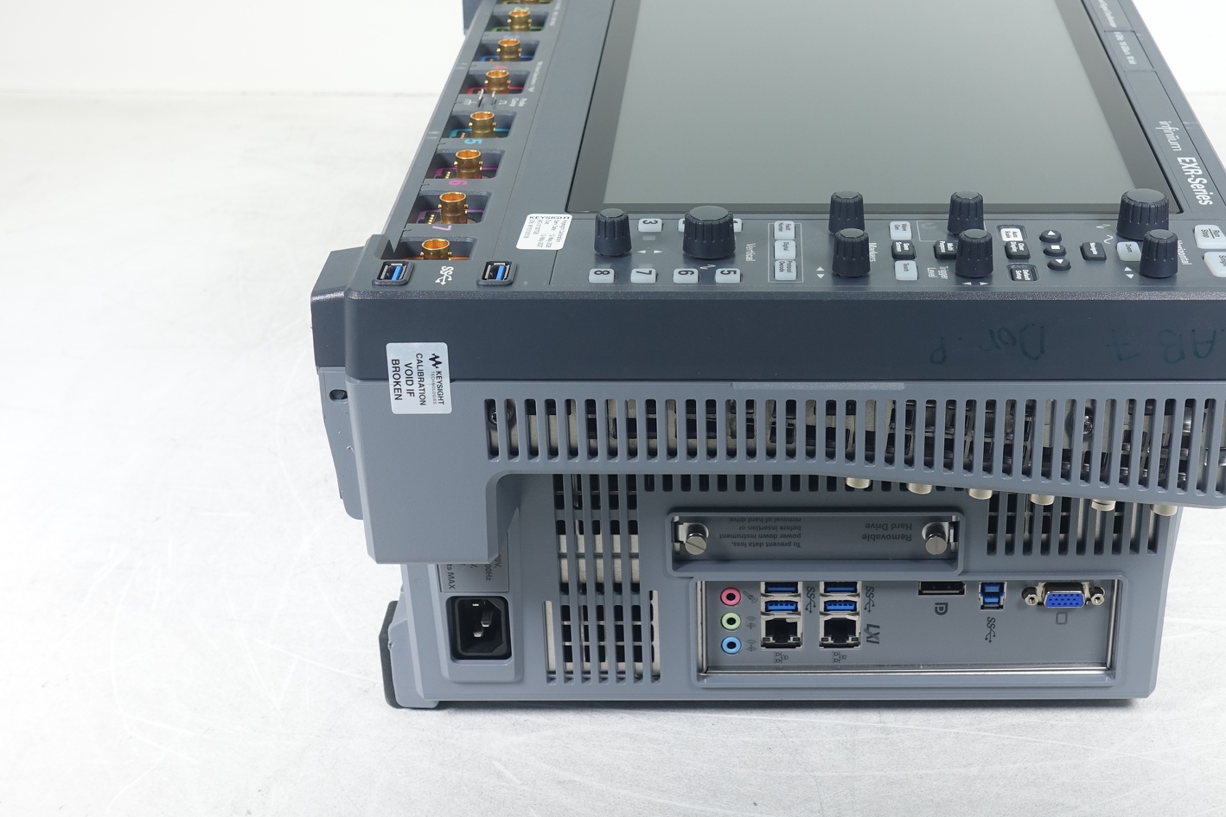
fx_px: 2213
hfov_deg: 30.8
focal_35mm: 65
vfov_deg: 20.9
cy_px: 323
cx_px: 792
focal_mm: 16.39
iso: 125
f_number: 4
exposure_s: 1/100
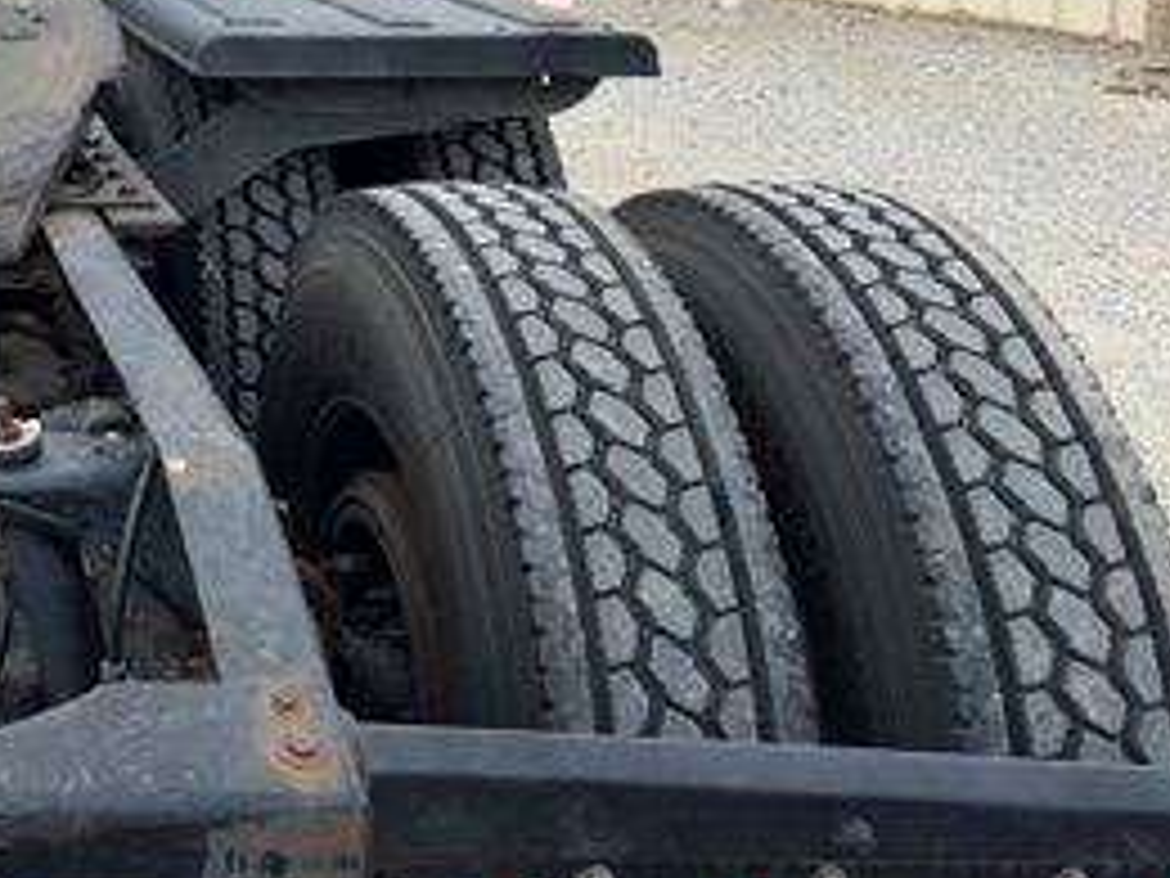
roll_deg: -1.5
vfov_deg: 23.4
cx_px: -238
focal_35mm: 59
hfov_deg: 28.4
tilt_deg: -3.3
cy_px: -68
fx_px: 1994
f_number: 1.8
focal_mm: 6.93
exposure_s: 1/170
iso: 80
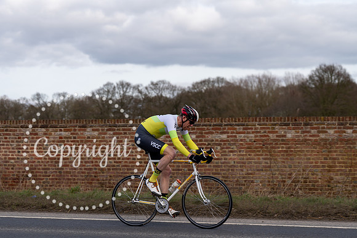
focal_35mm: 75
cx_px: 178
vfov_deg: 18.2
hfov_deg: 27.0
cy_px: 119
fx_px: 744
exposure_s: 1/800
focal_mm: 75
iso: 100
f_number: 3.5
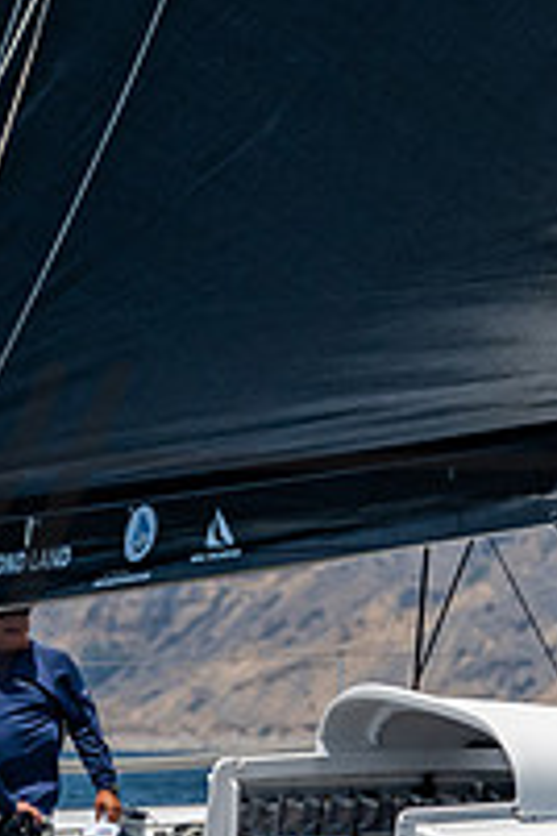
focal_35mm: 1074
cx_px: 276
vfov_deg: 1.9
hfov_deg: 1.3
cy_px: 7
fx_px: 24924
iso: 320
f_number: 5.6
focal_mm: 220
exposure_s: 1/3200
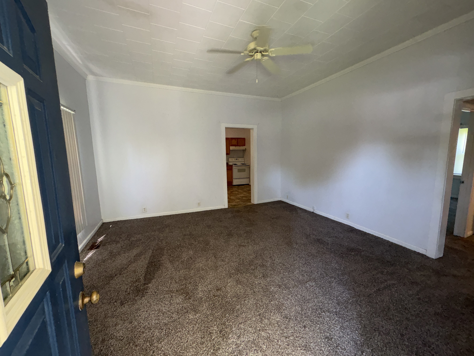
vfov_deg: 85.7
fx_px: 192
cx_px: 237
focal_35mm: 14
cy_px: 178
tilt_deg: -6.7
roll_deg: +1.7
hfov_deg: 102.1
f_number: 2.2
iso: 160
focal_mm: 2.22
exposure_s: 1/81
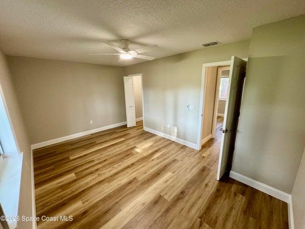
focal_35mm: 14
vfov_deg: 85.7
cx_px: 152
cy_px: 114
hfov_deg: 102.1
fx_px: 123
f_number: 2.2
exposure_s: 1/60
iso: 160
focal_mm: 2.22
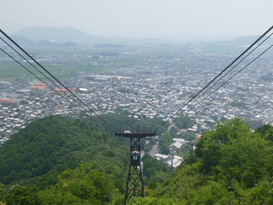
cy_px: 106
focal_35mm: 38
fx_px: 300
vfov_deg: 37.7
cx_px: 137
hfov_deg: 49.0
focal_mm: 6.4
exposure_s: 1/500
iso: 100
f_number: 4.4
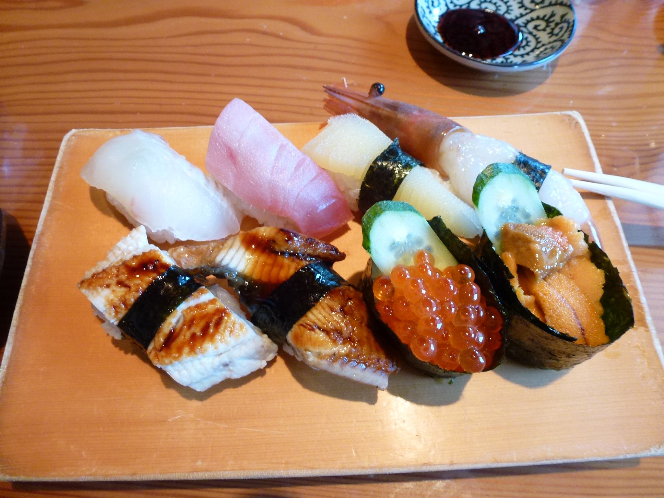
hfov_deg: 71.6
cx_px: 332
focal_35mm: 24
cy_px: 249
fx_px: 460
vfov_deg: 56.8
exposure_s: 1/30
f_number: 3.3
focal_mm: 4.3
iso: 200
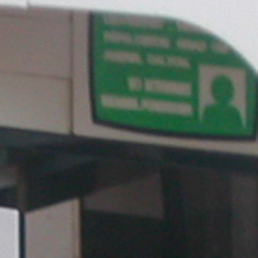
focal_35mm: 446
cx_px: 157
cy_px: 361
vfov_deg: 3.9
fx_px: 3761
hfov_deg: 3.9
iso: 100
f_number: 3.7
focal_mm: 10.4
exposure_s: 1/31.8
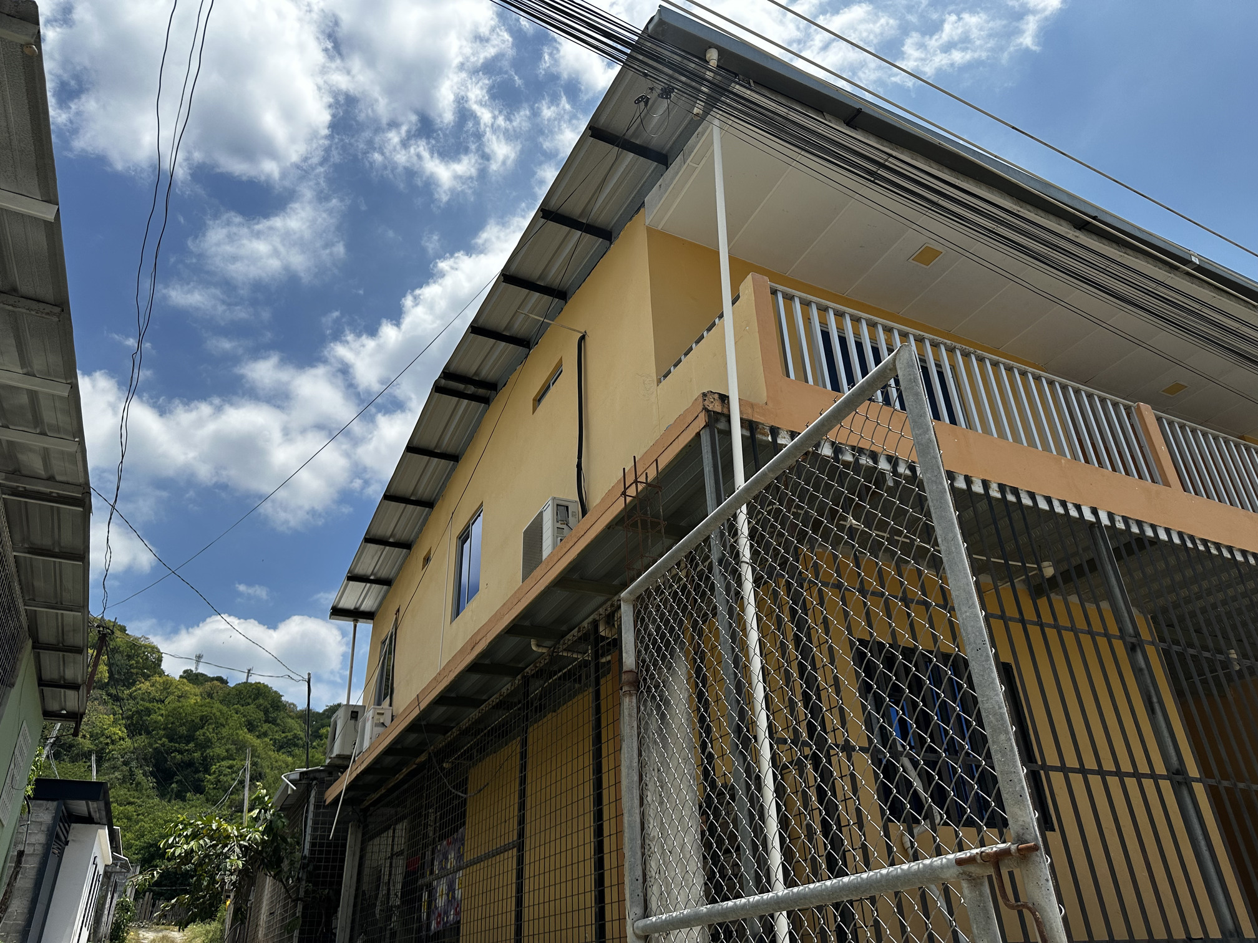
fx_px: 872
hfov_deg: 71.6
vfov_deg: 56.8
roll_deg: +1.2
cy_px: 472
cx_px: 629
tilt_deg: +29.5
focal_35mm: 24
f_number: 1.78
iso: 80
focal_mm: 6.86
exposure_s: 1/7042
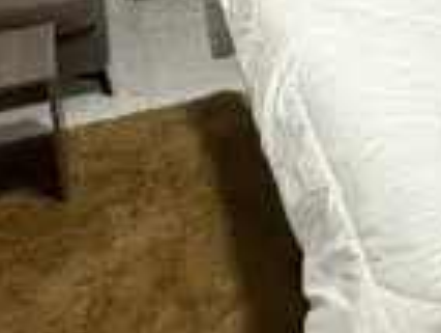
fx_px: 804
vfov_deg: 20.2
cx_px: 385
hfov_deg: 29.6
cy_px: -162
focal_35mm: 63
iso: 250
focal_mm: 2.22
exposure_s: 1/100
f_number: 2.2
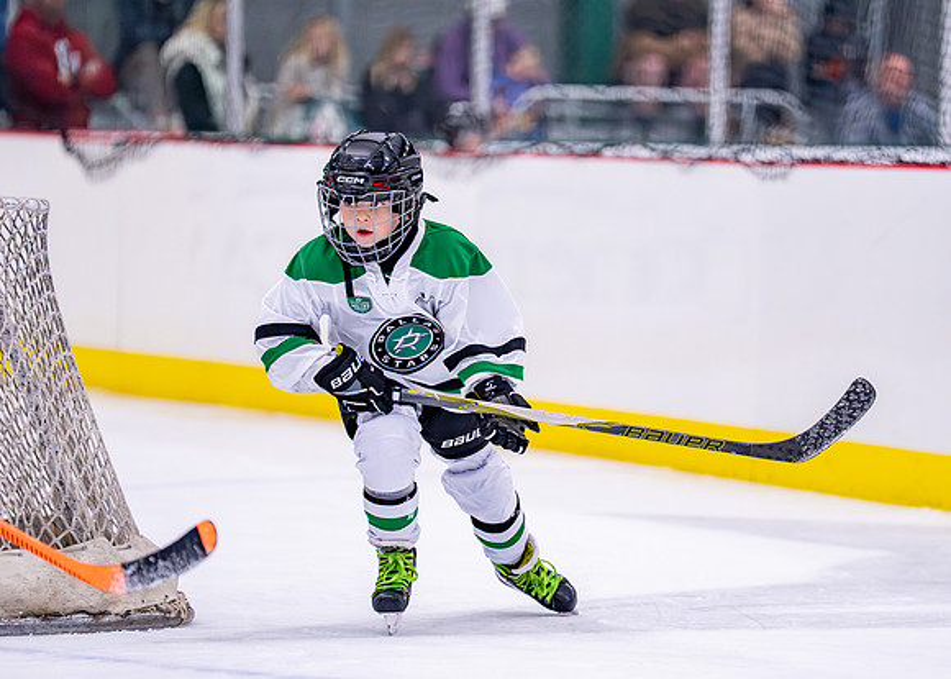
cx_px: 546
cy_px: 315
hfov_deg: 8.7
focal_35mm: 231
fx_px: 6248
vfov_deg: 6.2
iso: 2500
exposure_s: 1/1250
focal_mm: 194
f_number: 2.8
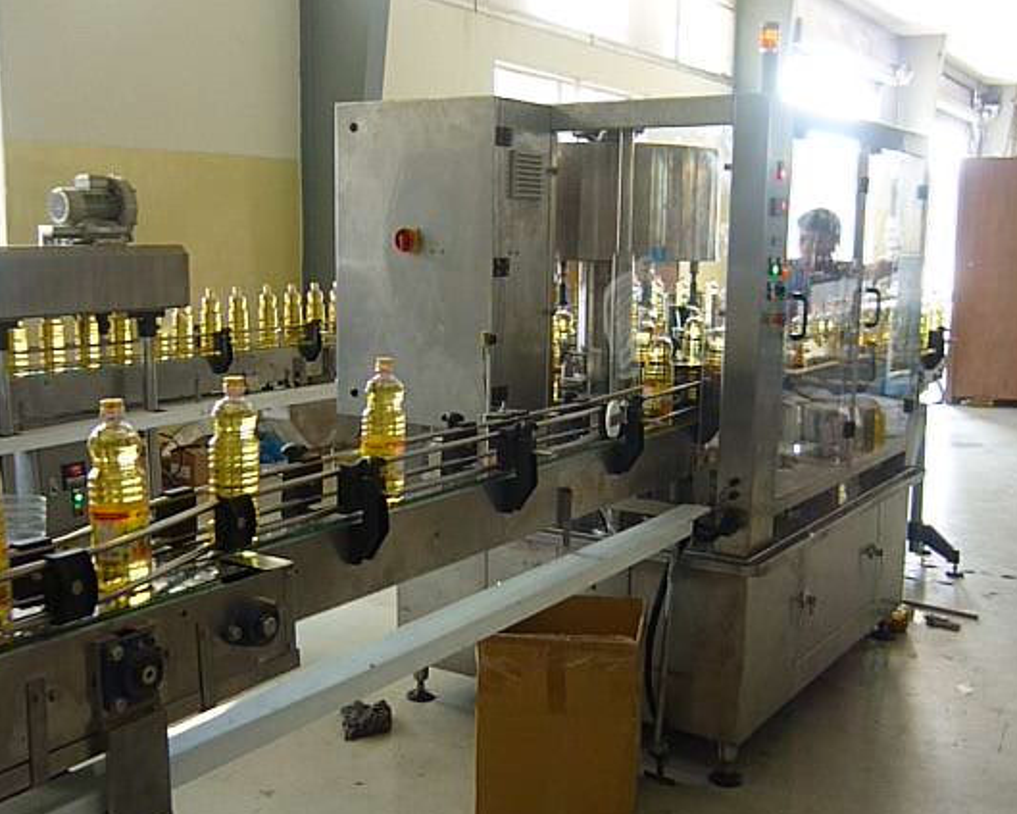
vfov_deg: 38.2
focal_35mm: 39
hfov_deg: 46.9
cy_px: 425
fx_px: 1174
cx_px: 506
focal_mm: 5.5
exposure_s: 1/30
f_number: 2.8
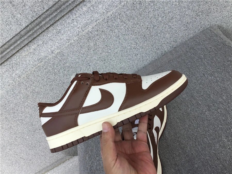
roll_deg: +43.7
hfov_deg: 58.4
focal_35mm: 31
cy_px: 87
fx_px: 208
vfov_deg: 45.4
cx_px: 116
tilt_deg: -39.5
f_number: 2.4
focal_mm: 3.3
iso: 25
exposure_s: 1/445
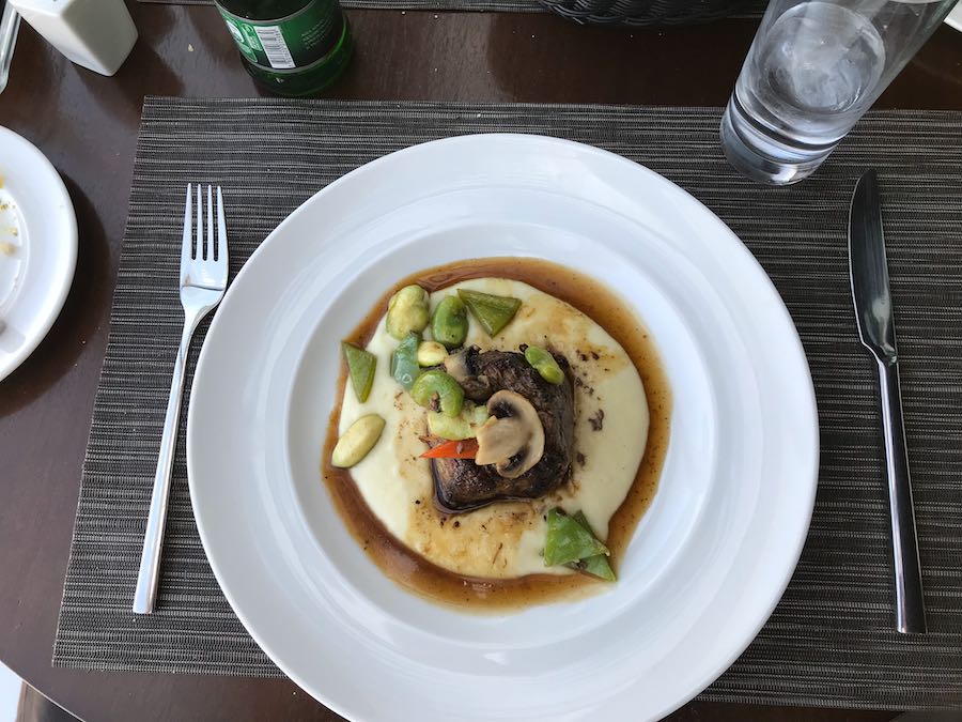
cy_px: 361
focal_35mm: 28
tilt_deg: -77.9
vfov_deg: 49.7
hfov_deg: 63.4
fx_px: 778
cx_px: 481
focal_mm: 3.99
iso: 20
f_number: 1.8
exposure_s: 1/121
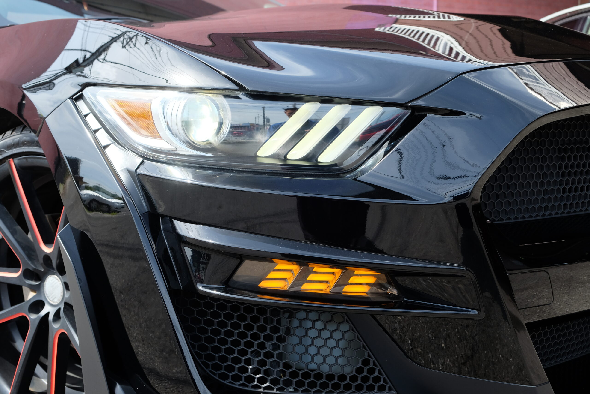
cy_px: 197
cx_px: 295
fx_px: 623
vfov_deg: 35.1
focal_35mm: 38
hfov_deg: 50.7
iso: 400
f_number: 5.6
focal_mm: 25.4
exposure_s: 1/240
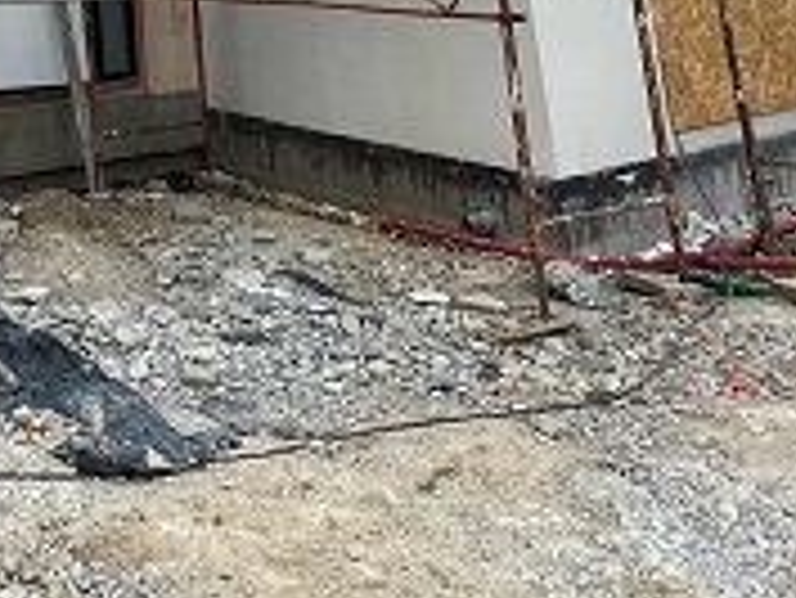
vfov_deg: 24.7
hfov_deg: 36.6
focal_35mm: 44
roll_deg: +3.0
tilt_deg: +12.8
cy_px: -317
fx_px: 1012
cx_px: -67
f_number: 1.8
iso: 32
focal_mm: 1.57
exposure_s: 1/919
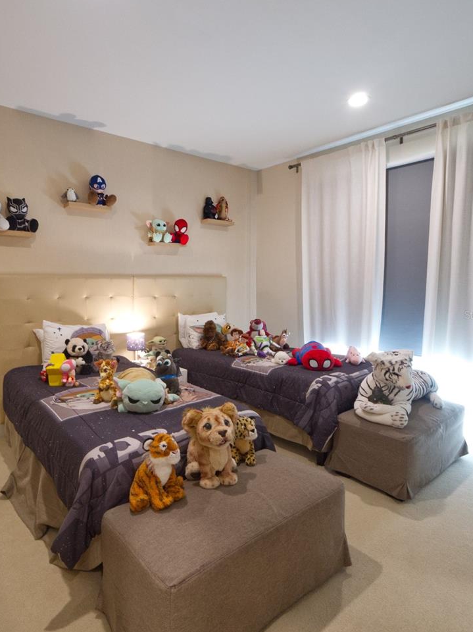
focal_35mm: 20
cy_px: 315
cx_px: 215
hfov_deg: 65.8
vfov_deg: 81.8
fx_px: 365
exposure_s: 1/8
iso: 1600
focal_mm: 8
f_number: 9
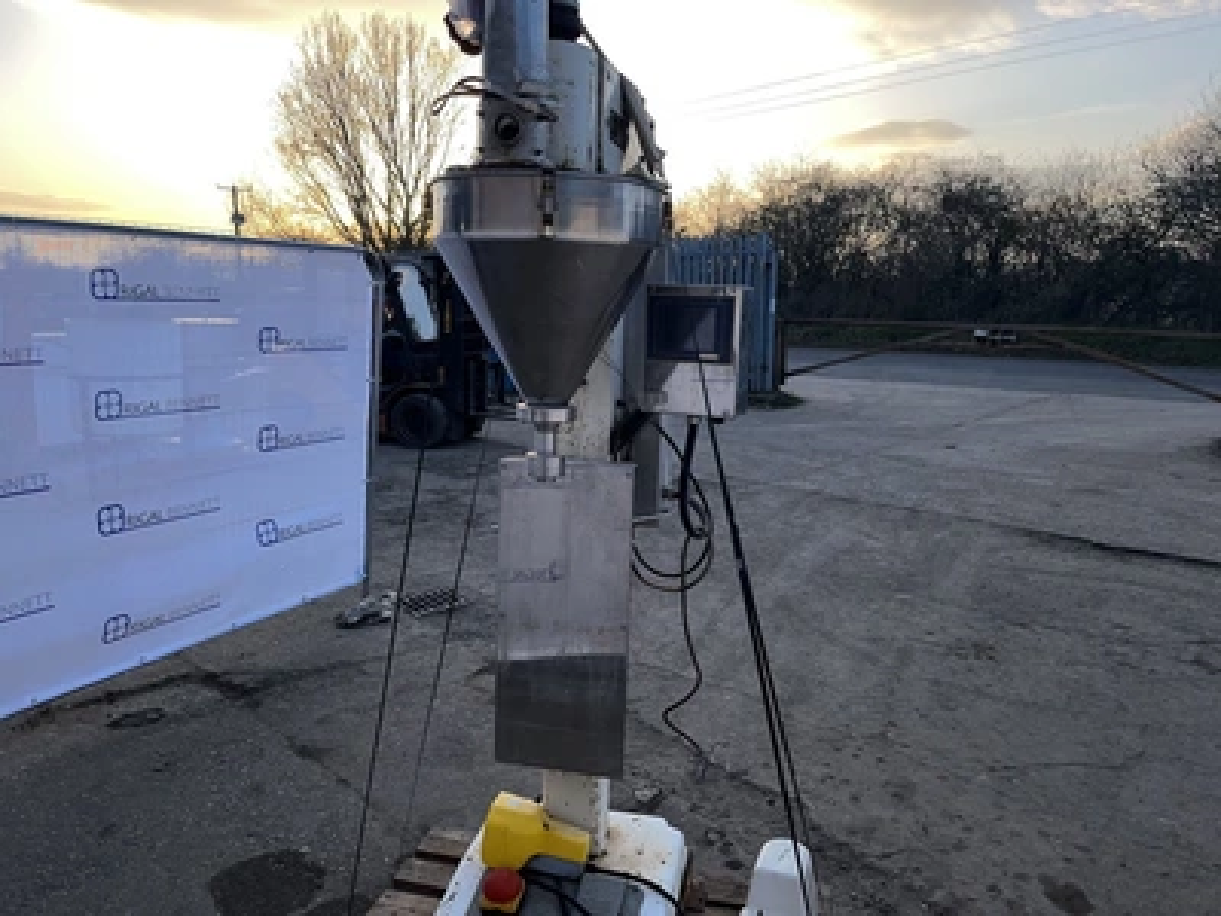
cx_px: 610
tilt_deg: -11.6
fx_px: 917
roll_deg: -0.2
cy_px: 458
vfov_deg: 53.1
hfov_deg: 67.3
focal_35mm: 26
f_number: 1.6
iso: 32
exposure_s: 1/1106
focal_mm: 5.1
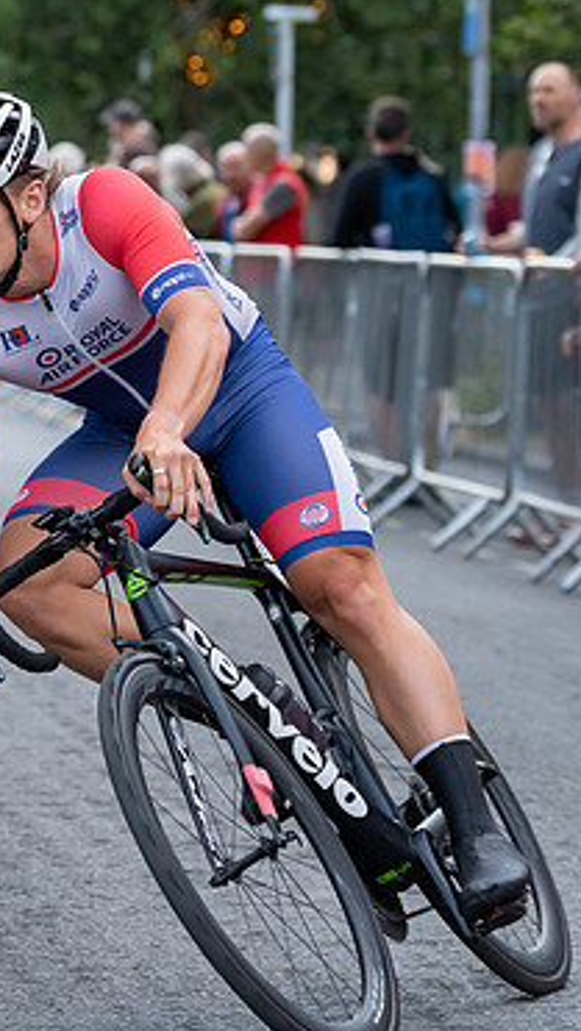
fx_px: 6730
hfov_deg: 4.9
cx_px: -28
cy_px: 182
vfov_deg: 8.7
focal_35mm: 246
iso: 1600
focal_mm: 87
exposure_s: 1/800
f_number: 3.5
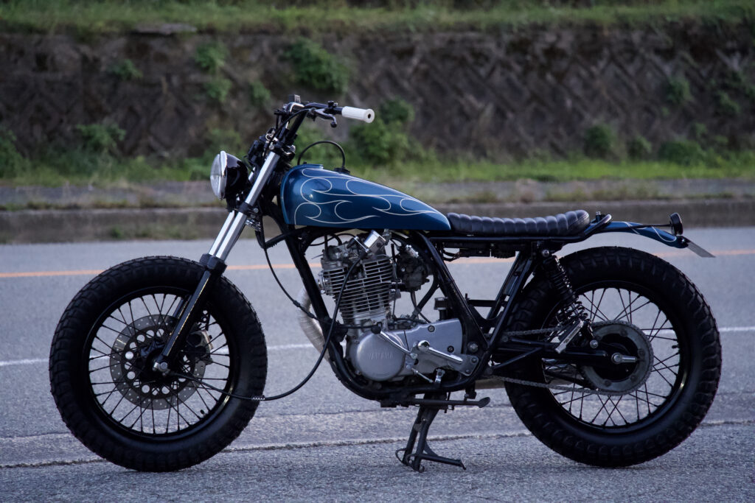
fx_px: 3628
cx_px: 378
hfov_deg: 11.9
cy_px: 252
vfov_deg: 7.9
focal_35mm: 173
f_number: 5.6
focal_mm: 173
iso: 12800
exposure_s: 1/125
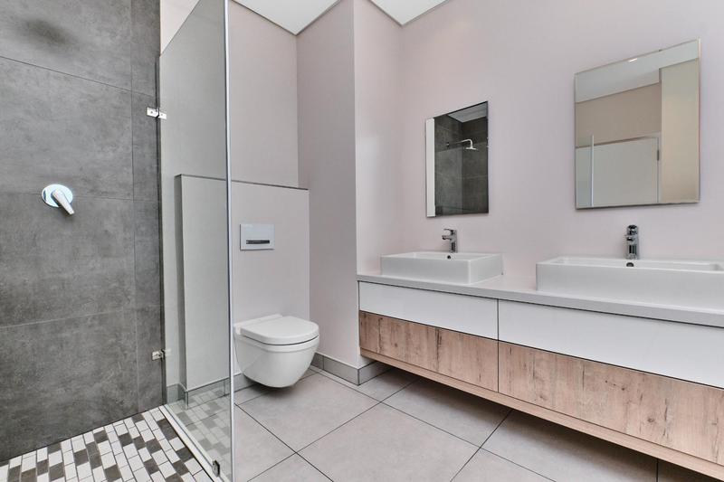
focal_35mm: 15
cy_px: 241
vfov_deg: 77.3
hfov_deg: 100.4
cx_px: 362
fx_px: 302
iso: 500
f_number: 10
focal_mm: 10
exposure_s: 1/200
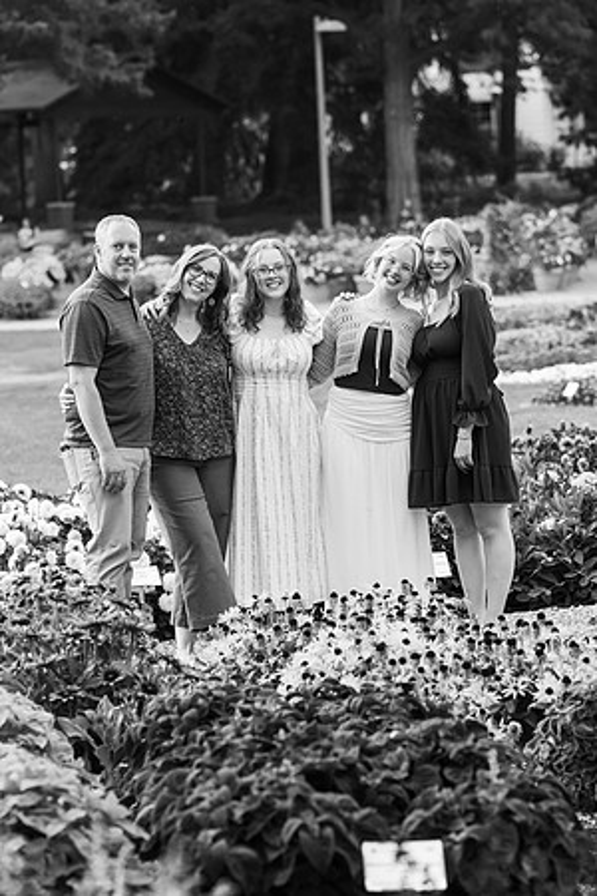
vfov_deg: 12.2
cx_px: 298
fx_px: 4179
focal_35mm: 168
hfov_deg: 8.2
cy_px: 448
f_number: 5.6
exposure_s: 1/200
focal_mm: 168
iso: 2500
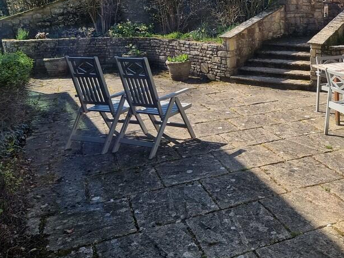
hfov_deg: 44.9
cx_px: 264
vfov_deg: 35.1
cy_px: 59
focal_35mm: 40
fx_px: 398
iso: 50
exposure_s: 1/389
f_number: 1.8
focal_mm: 6.7
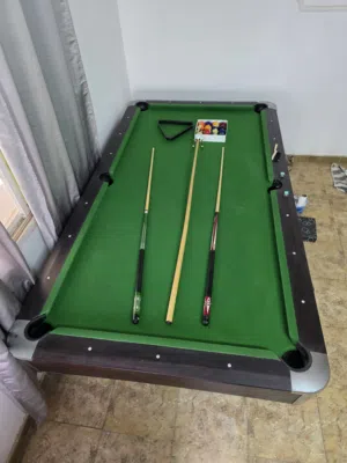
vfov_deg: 73.9
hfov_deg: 58.9
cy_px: 232
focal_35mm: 23
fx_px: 307
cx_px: 174
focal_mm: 6.3
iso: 640
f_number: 1.7
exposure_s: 1/100
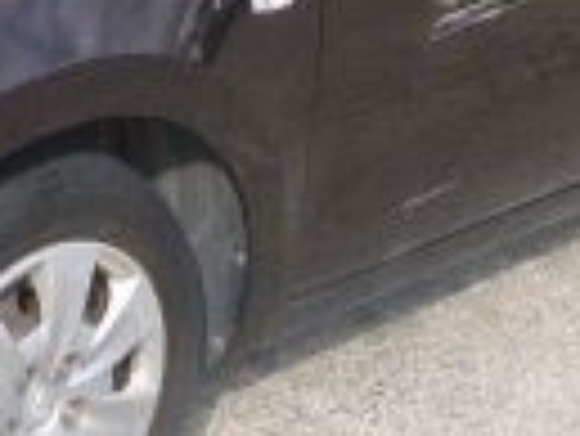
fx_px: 2080
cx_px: -49
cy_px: -274
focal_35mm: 124
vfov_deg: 11.3
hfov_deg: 15.5
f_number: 3.9
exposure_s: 1/250
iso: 100
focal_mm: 4.5
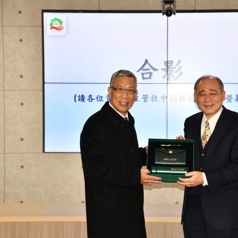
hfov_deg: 20.4
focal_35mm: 85
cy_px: 119
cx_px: 149
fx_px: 661
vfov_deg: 20.4
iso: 200
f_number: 3.5
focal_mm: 44
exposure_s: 1/60
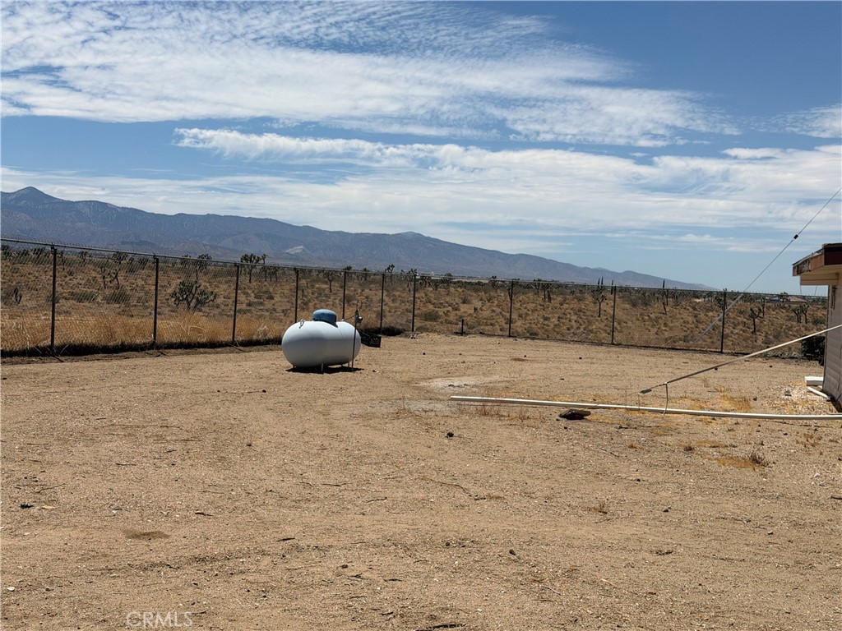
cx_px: 421
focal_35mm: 48
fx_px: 1168
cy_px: 316
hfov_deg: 39.7
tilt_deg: +0.3
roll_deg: -2.7
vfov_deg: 30.3
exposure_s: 1/11364
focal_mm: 6.76
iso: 64
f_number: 1.78
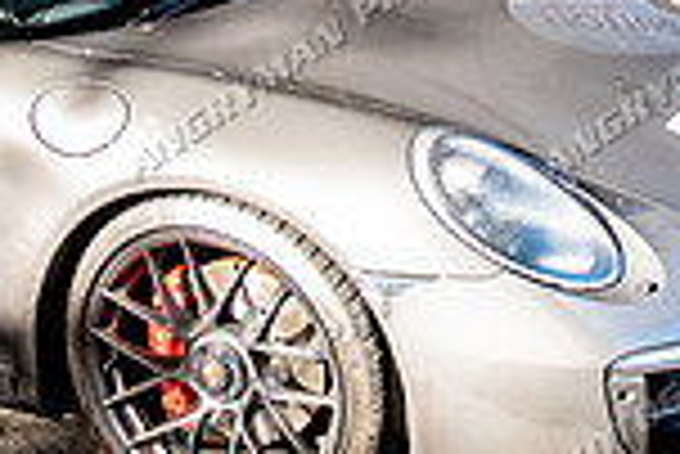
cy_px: -101
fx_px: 2042
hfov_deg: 18.9
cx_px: 291
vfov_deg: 12.4
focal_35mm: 108
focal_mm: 24
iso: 1600
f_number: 3.2
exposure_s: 1/1600
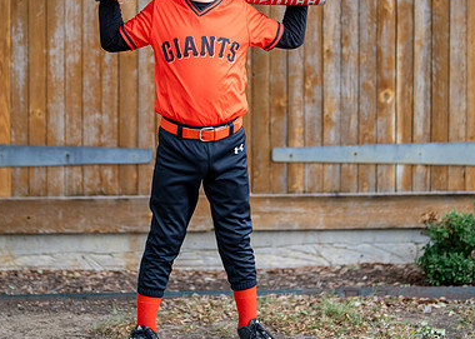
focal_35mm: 101
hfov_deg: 19.8
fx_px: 1362
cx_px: 194
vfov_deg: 14.1
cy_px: 73
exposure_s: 1/640
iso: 500
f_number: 1.2
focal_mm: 50
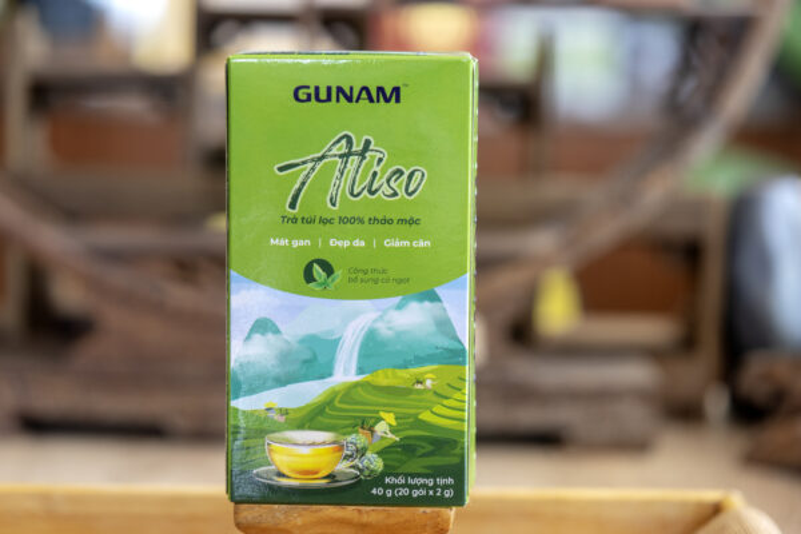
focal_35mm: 90
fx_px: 2002
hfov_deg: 22.6
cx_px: 400
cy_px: 267
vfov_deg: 15.2
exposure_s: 1/100
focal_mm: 90
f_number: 3.5
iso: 400
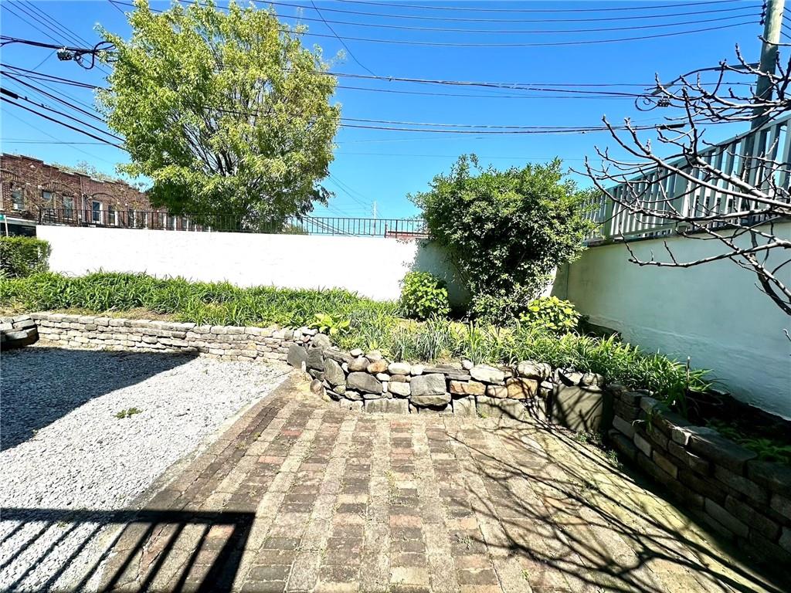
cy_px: 296
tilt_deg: -4.8
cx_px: 396
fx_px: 320
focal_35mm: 14
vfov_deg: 85.7
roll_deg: -3.0
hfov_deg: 102.1
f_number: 2.2
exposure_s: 1/3040
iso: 50
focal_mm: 2.22
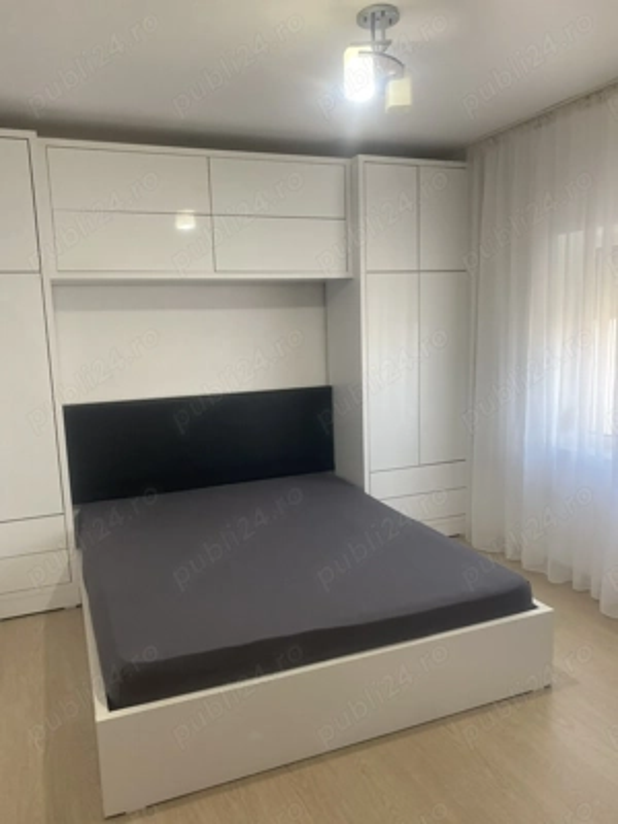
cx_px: 309
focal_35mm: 26
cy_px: 412
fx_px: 619
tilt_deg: -7.5
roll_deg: +1.8
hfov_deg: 53.1
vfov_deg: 67.3
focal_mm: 4.25
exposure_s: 1/100
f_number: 1.8
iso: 125
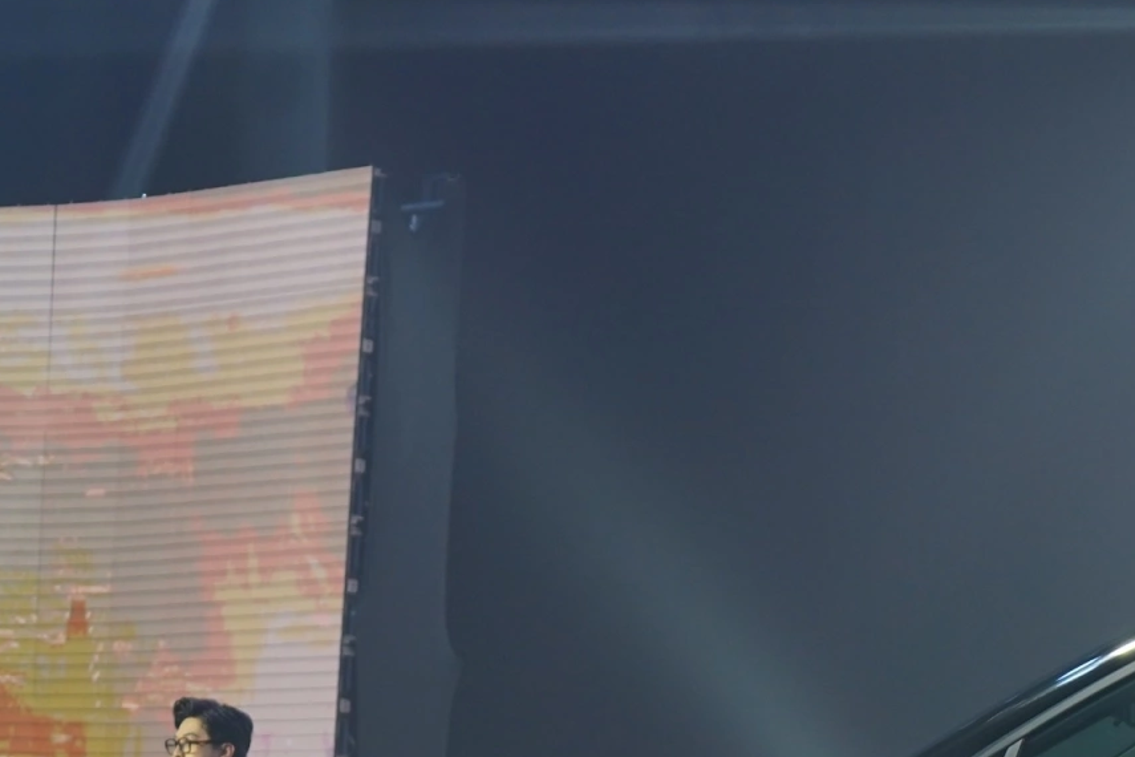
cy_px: 915
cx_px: 1428
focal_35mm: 205
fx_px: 6463
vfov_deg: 6.7
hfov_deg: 9.9
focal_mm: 73
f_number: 4
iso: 800
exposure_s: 1/250
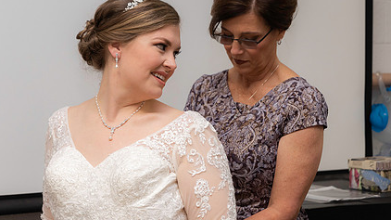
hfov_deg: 24.7
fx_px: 891
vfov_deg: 14.0
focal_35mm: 86
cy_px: 95
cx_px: 170
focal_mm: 55
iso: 640
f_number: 4.5
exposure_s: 1/200
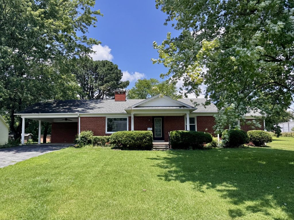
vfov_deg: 56.8
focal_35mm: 24
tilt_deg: +6.1
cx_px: 147
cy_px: 110
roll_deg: -1.4
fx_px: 204
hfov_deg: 71.6
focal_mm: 6.76
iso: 80
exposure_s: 1/2415
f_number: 1.78
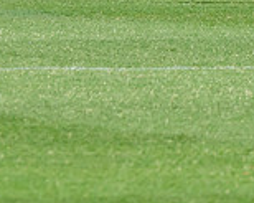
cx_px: 65
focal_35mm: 1418
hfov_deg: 1.4
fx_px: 10653
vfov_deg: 1.1
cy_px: -89
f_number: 9
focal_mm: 240
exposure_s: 1/2000
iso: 800
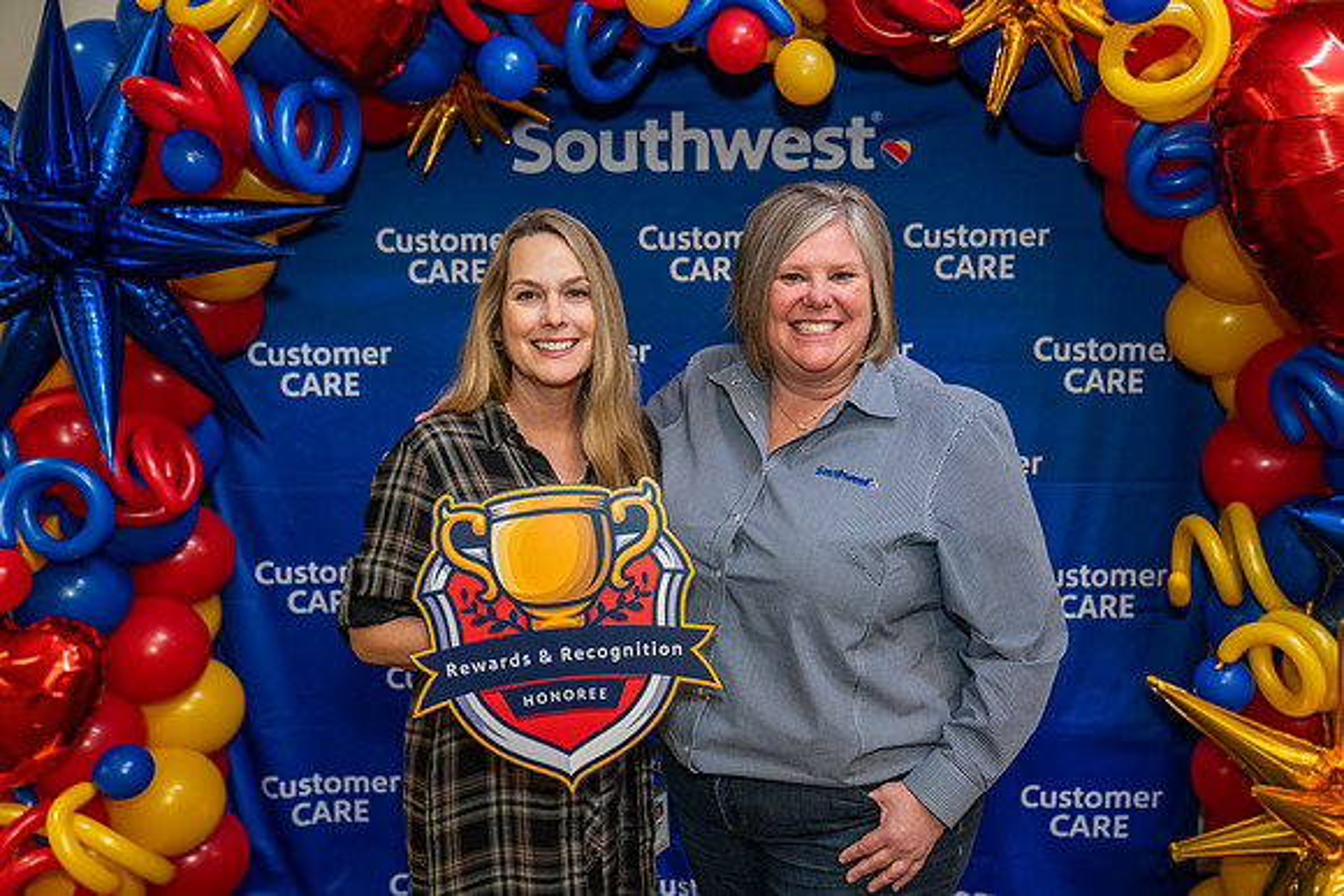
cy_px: 448
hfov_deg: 50.1
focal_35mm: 38
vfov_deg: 34.7
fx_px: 1436
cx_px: 672
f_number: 4
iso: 1250
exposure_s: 1/160
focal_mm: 38
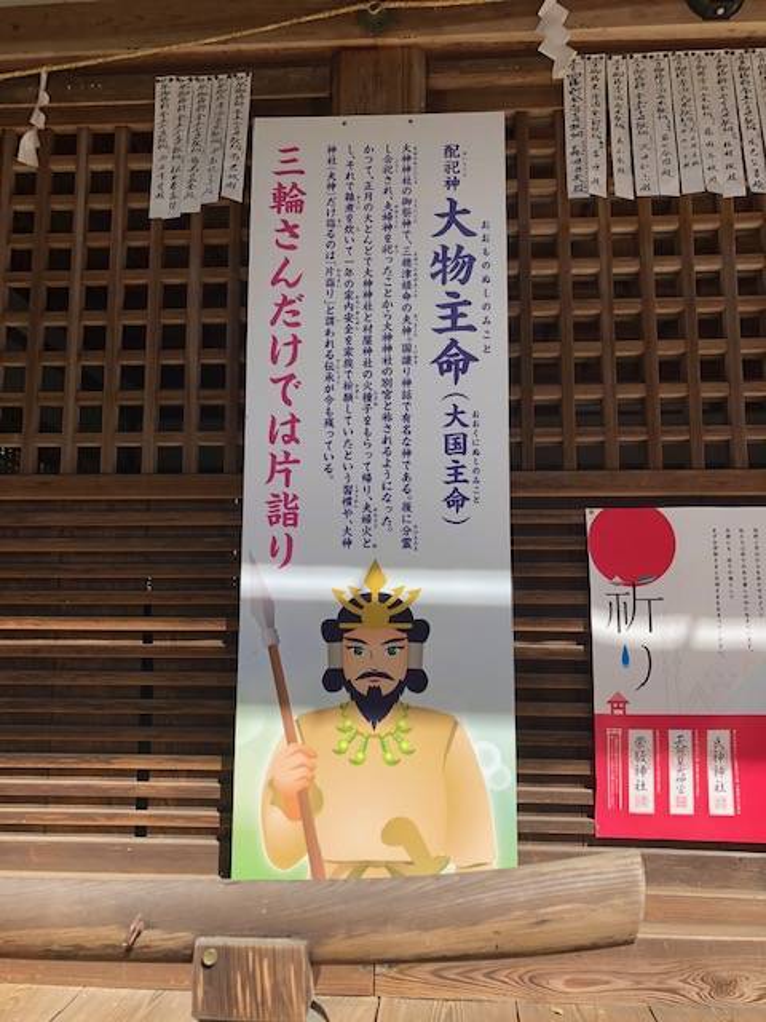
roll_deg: +1.4
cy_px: 511
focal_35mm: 28
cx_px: 383
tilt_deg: +7.8
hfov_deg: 49.7
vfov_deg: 63.4
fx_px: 826
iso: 20
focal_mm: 3.99
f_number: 1.8
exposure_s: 1/842
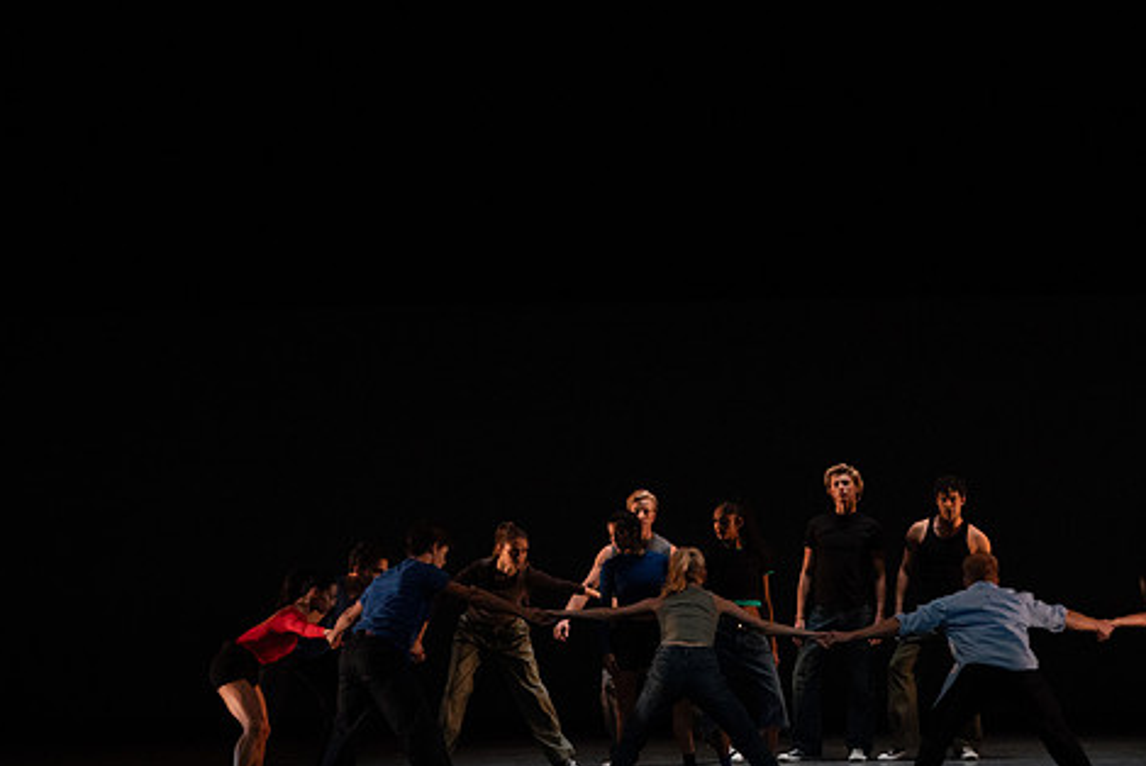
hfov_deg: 13.9
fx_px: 4714
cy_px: 423
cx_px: 634
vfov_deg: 9.3
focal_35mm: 148
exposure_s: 1/400
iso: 8000
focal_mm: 120
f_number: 5
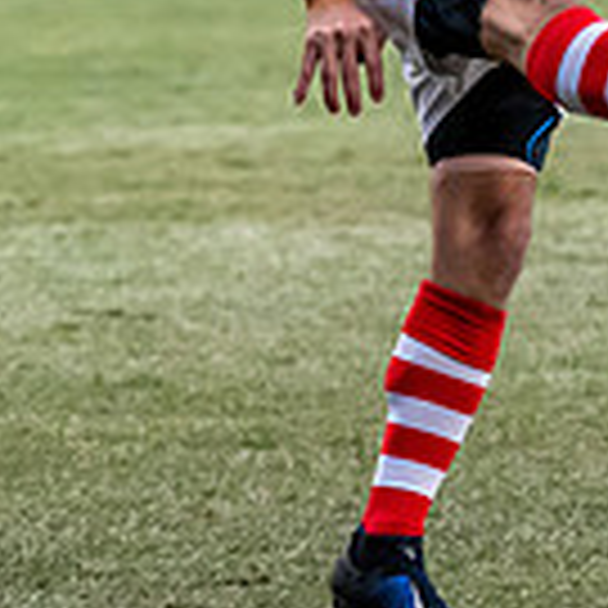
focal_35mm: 986
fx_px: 19593
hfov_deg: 1.8
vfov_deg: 1.8
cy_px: 2
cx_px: 619
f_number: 5
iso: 2500
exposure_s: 1/1600
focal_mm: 190
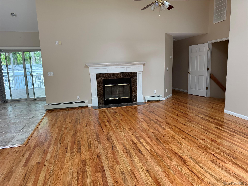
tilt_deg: -8.4
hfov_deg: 71.6
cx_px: 124
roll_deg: +2.6
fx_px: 172
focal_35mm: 24
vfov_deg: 56.8
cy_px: 93
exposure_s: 1/60
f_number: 1.78
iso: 250
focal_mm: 6.76
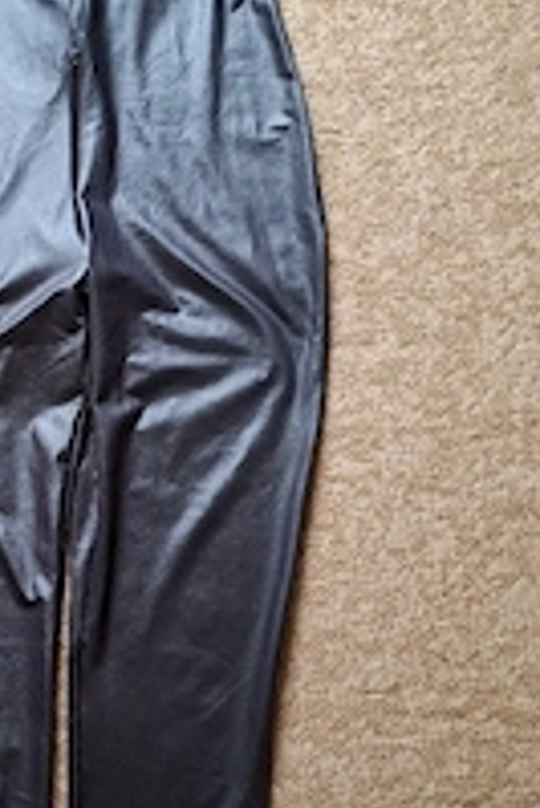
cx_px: 49
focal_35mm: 48
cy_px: 467
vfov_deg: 41.0
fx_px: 1078
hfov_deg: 27.1
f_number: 1.8
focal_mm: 5.54
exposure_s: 1/50
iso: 320
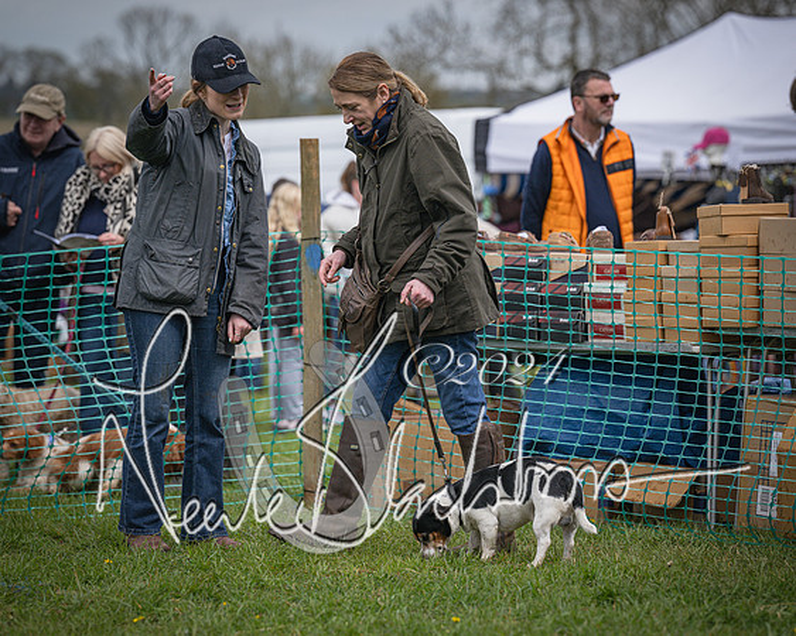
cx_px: 398
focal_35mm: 163
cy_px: 318
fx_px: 3846
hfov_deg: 11.8
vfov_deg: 9.5
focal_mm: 145
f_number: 4
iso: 400
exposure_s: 1/3200
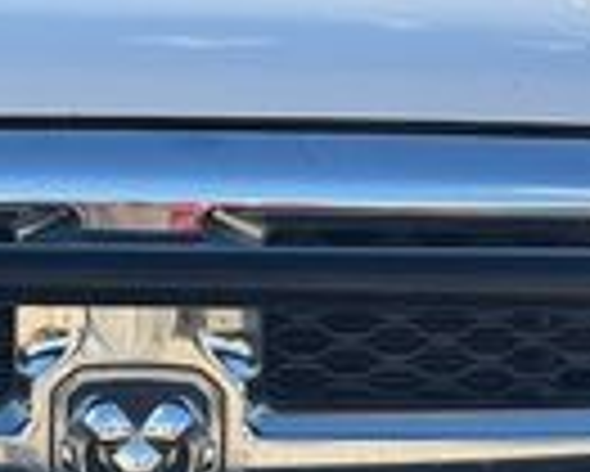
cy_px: 463
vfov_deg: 6.7
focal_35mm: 229
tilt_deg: -5.4
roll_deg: -2.3
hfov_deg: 8.4
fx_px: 4002
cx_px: 117
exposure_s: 1/2865
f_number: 1.78
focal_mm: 6.76
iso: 80
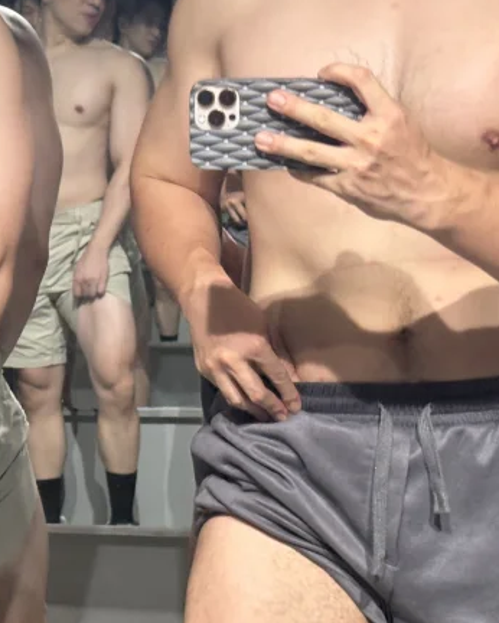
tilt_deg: -8.9
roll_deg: +0.7
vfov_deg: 16.4
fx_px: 2158
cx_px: -114
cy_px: 457
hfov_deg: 12.8
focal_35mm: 117
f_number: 1.78
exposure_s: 1/100
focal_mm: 6.76
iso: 100
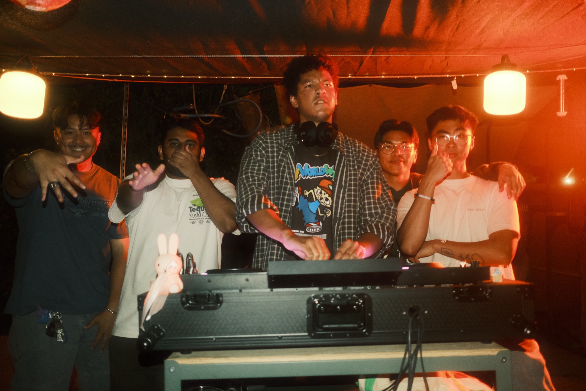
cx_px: 293
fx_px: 570
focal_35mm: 35
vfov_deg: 37.8
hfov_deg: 54.4
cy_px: 196
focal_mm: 23
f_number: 2
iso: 6400
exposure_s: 1/60
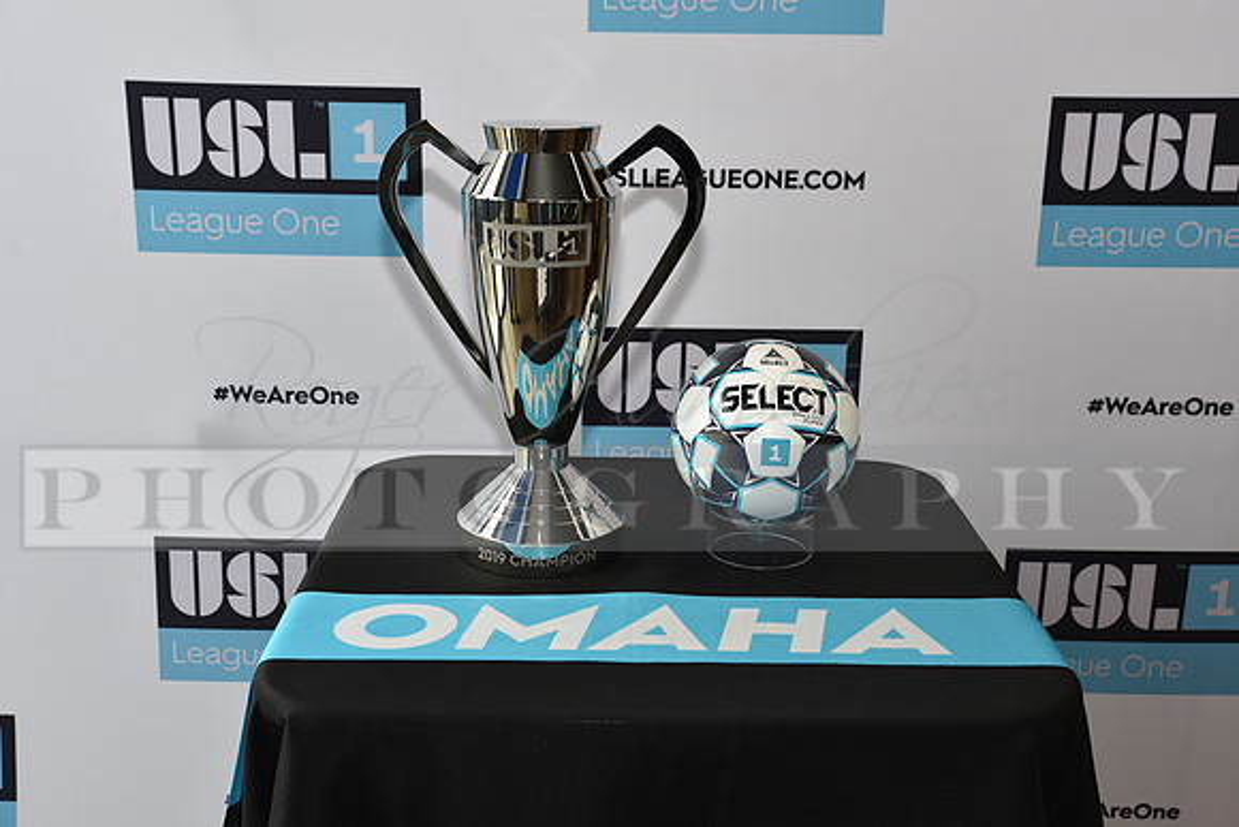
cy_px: 414
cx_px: 620
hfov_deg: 42.7
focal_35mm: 46
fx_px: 1583
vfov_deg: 29.3
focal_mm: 46
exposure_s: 1/60
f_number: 5.6
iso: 400
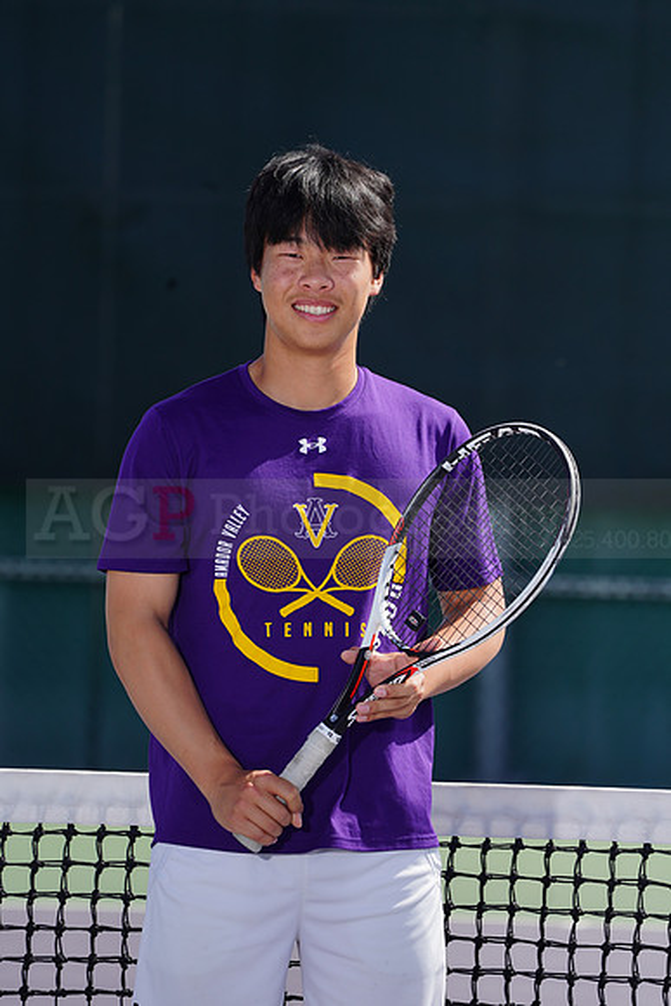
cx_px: 336
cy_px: 503
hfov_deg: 3.4
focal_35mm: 400
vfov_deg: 5.2
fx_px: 11176
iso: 100
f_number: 9
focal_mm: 400
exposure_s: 1/250
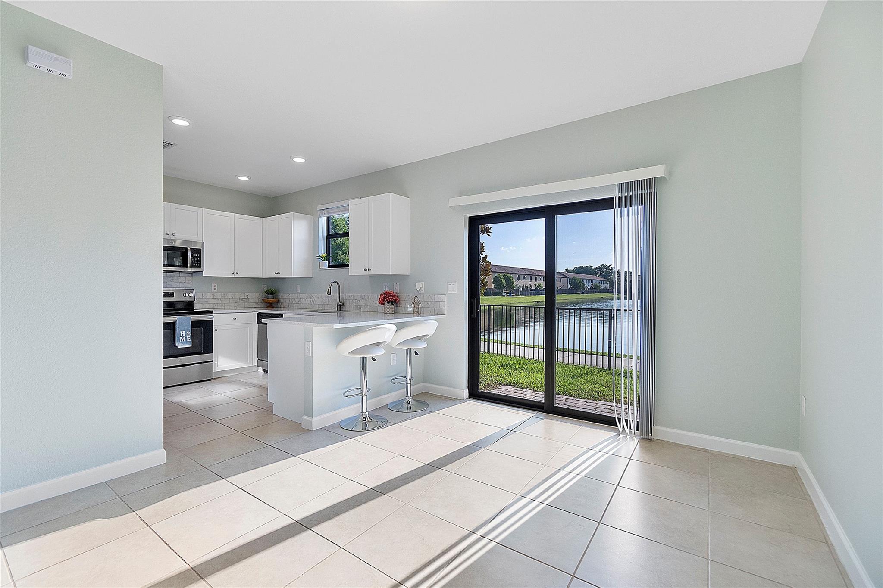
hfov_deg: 100.4
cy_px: 294
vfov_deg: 77.3
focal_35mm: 15
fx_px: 368
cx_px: 442
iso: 250
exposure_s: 1/320
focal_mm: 10
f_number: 8
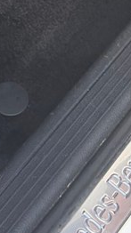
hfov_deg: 6.8
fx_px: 1070
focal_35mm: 173
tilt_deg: -26.5
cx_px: -142
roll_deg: -2.8
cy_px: -323
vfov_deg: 10.7
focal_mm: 5.96
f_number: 1.6
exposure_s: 1/586
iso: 64
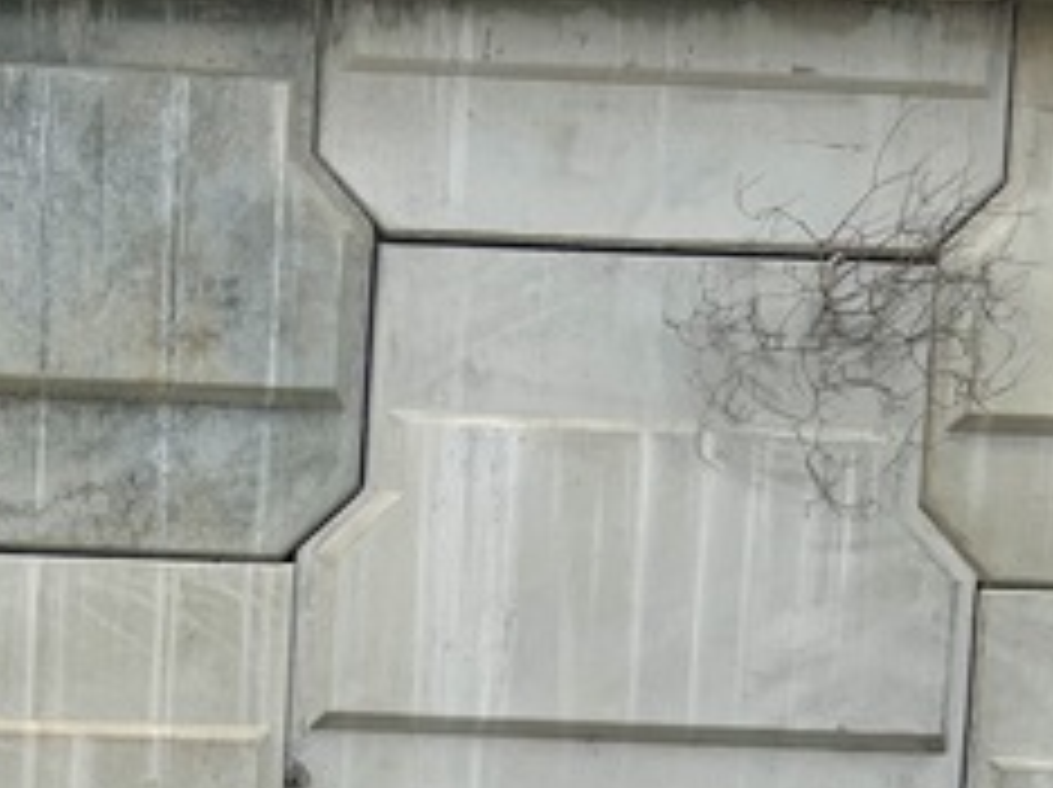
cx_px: -274
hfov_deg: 20.3
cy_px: 1333
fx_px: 2705
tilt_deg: -6.1
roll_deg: -1.2
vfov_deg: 14.8
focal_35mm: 89
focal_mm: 5.7
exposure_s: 1/3460
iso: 50
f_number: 1.5
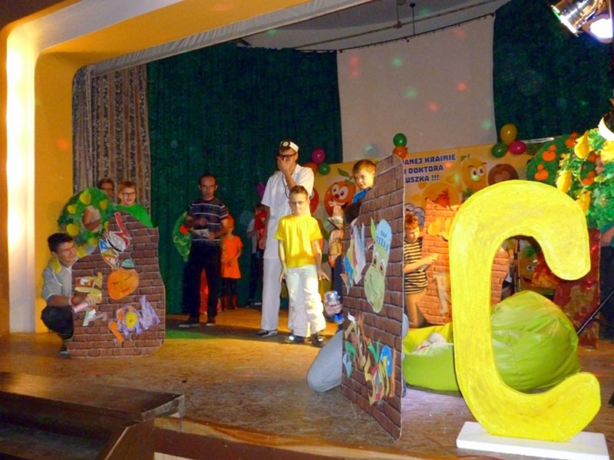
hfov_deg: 63.4
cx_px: 307
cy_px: 230
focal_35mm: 28
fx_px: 497
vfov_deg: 49.7
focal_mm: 5
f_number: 3.3
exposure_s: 1/60
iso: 500
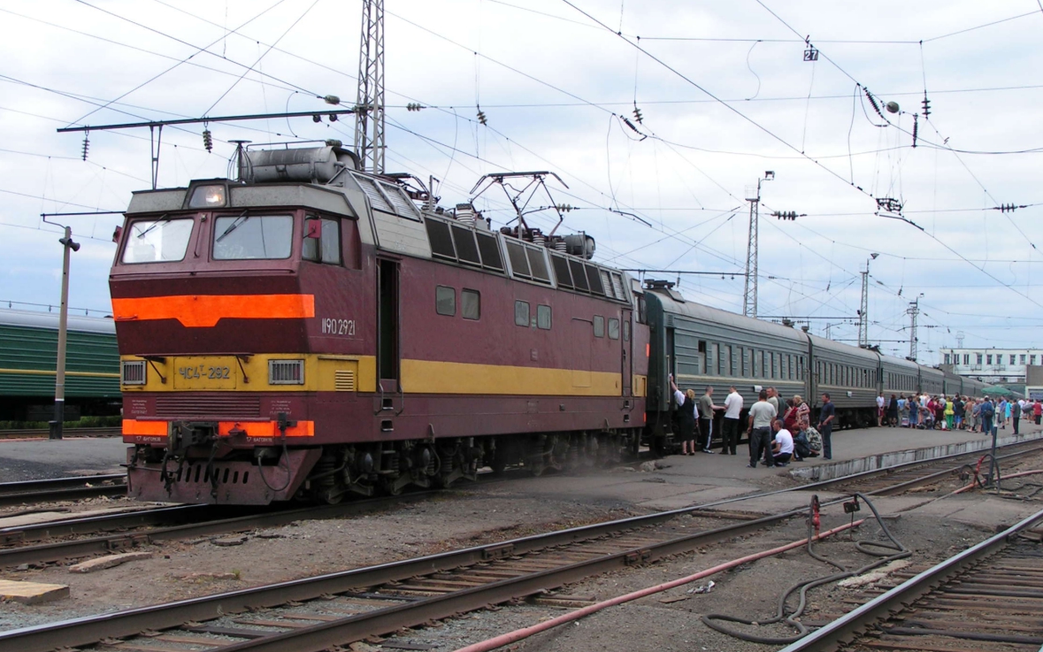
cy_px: 311
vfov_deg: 23.6
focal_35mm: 55
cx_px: 519
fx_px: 1563
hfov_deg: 36.9
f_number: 4.5
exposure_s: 1/400
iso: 50
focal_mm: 8.6
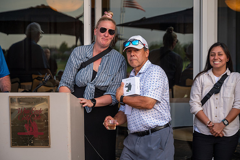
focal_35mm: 80
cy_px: 73
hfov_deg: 25.3
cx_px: 129
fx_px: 534
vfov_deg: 17.0
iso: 500
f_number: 4
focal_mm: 70
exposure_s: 1/500
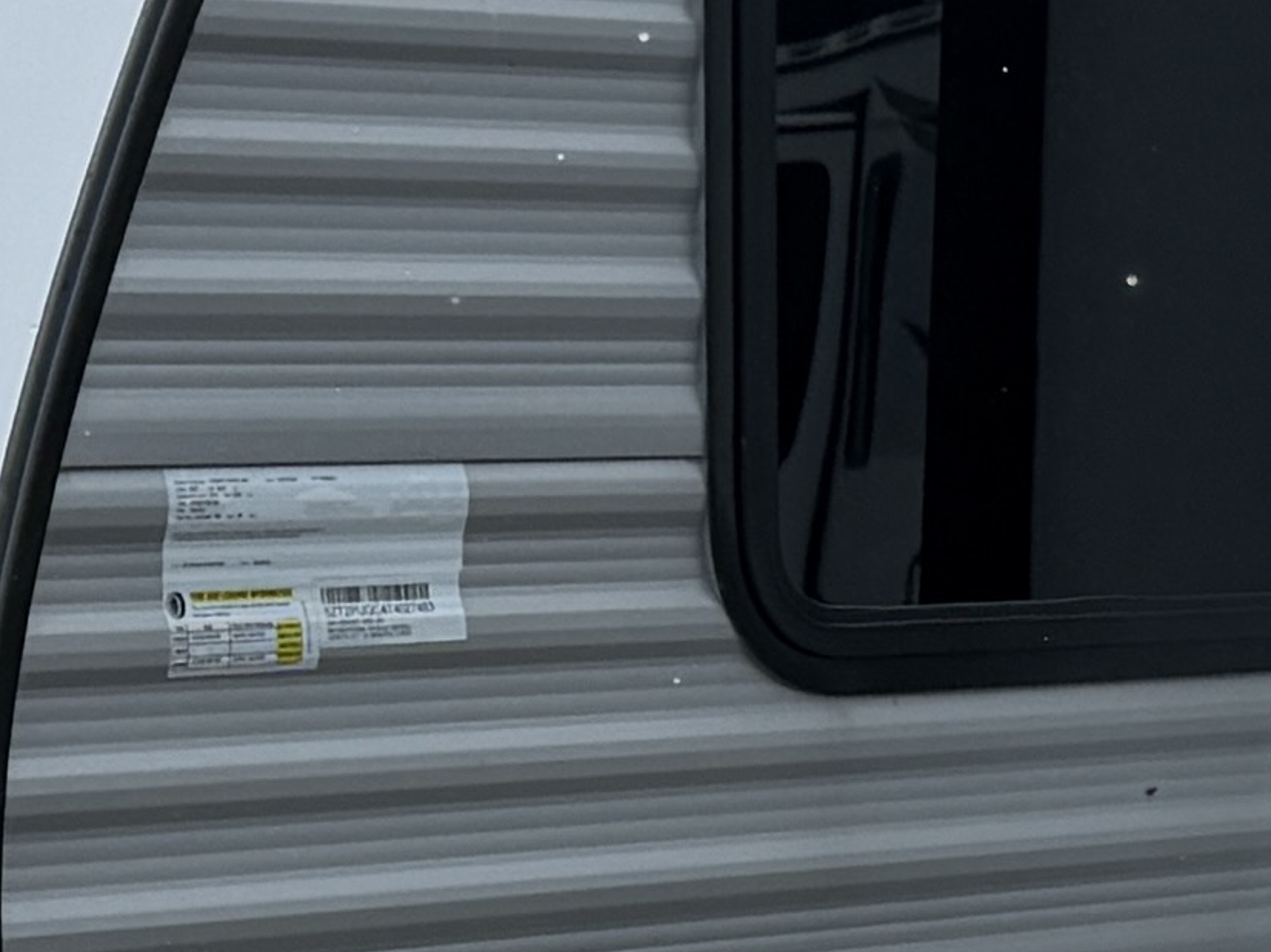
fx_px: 6093
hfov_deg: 11.8
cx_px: 1079
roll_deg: +0.8
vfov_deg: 8.9
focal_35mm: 166
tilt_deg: -2.1
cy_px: 578
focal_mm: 6.76
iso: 80
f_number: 1.78
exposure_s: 1/7353
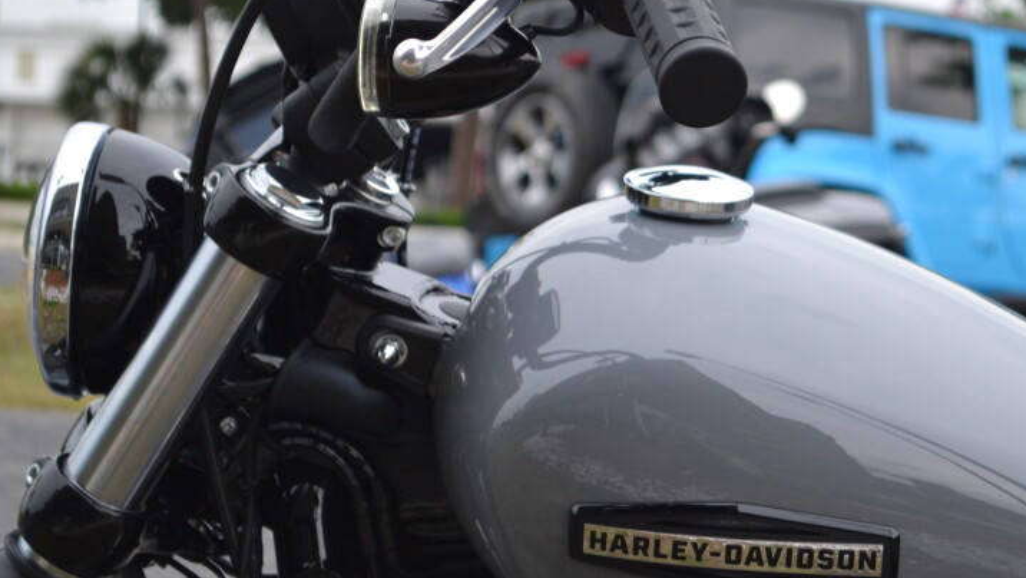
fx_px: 3942
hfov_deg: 14.8
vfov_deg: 8.4
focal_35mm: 145
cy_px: 189
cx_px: 732
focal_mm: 55
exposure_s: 1/125
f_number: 5.6
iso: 180
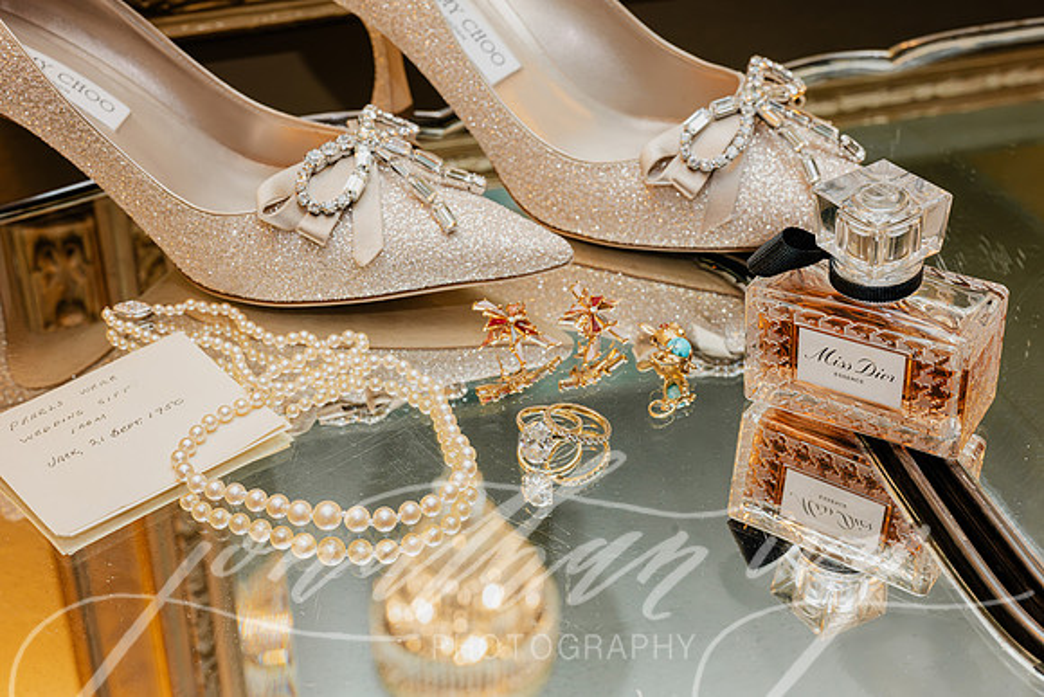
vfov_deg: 27.0
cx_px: 522
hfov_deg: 39.6
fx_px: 1450
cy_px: 348
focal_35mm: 50
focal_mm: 50
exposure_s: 1/100
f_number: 10
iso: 1250
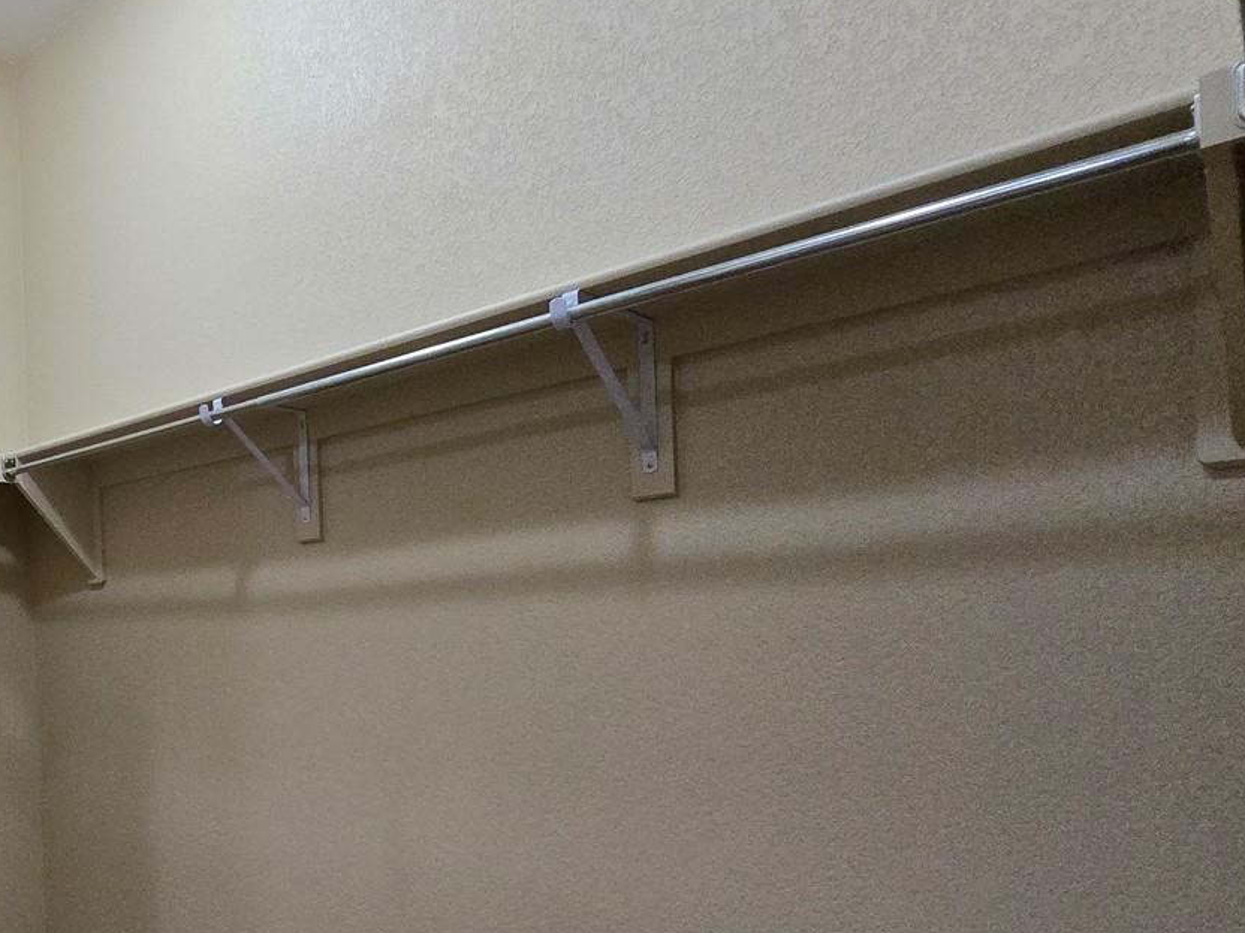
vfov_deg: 53.5
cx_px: 102
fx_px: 899
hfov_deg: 58.3
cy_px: 640
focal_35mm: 25
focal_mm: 2.2
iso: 800
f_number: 2.2
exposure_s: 1/60
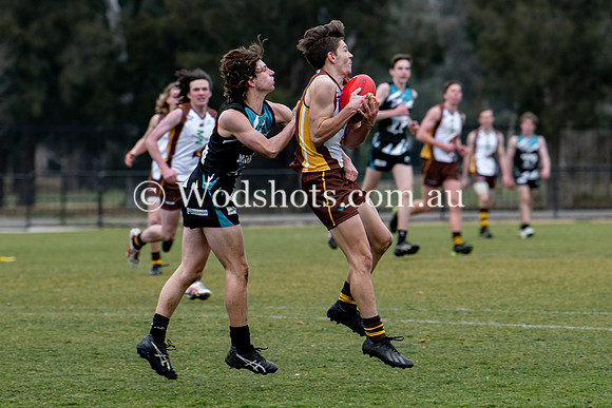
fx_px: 7938
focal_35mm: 467
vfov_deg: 2.9
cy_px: 191
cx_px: 327
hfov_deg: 4.4
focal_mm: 200
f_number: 4
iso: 320
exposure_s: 1/800
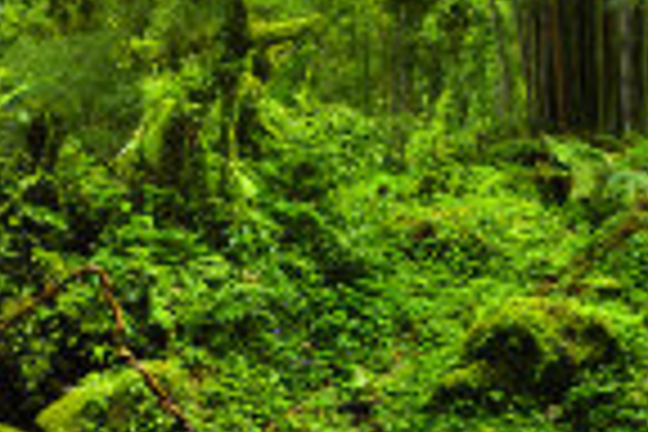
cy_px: 200
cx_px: -603
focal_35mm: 102
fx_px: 1836
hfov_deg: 16.1
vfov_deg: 13.4
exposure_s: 1/160
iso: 640
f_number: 6.3
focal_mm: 24
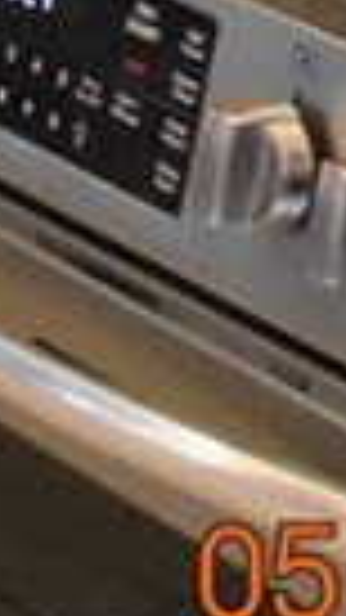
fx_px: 3444
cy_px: -737
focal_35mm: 211
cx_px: -539
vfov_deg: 9.4
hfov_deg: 5.5
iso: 1800
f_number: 3.5
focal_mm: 18
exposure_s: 1/125
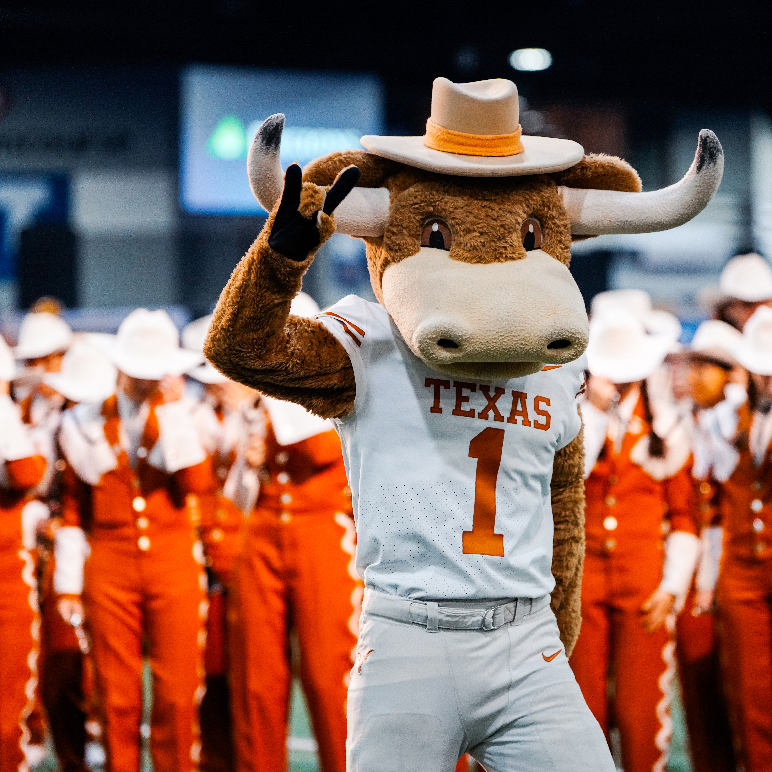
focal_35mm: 170
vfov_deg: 10.3
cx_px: 463
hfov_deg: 10.3
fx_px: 4289
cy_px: 386
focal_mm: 133
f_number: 2.8
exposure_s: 1/320
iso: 2500
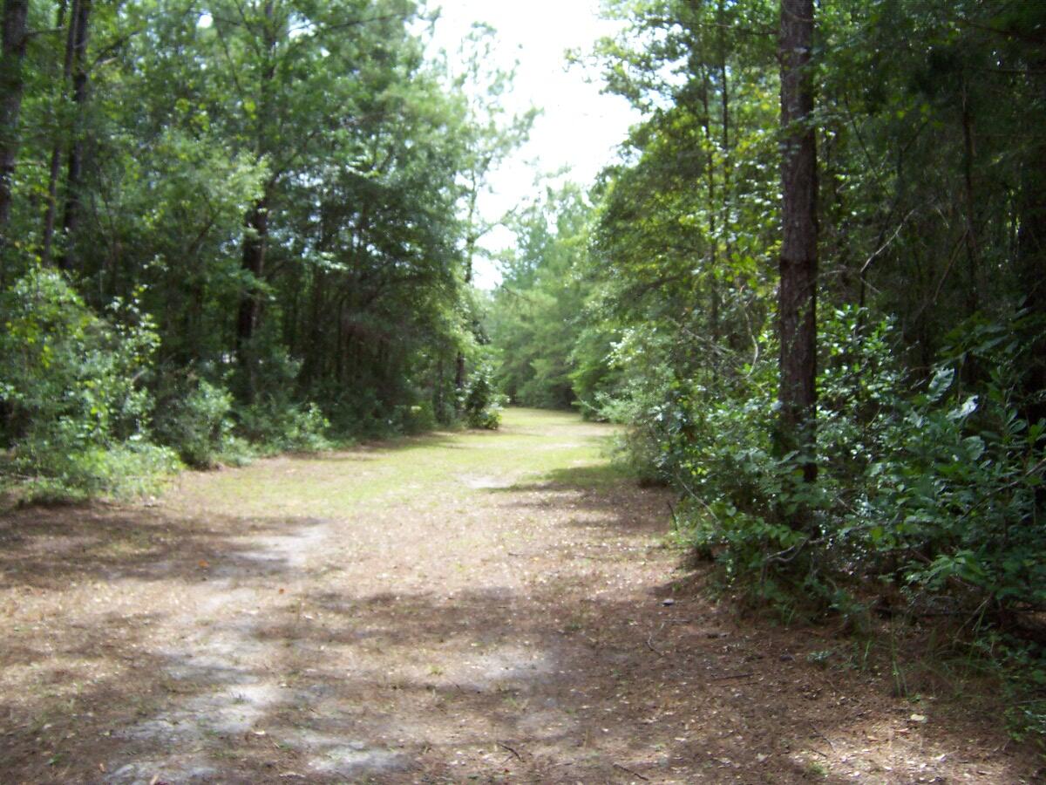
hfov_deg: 55.4
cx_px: 523
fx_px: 997
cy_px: 392
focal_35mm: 33
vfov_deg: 42.9
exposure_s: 1/180
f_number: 3.4
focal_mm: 5.5
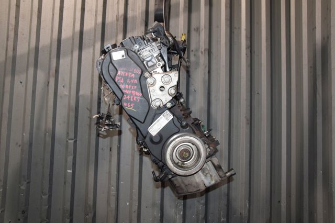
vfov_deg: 39.9
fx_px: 307
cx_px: 168
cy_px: 112
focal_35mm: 33
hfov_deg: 57.2
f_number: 5.6
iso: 1600
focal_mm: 22
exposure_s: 1/60
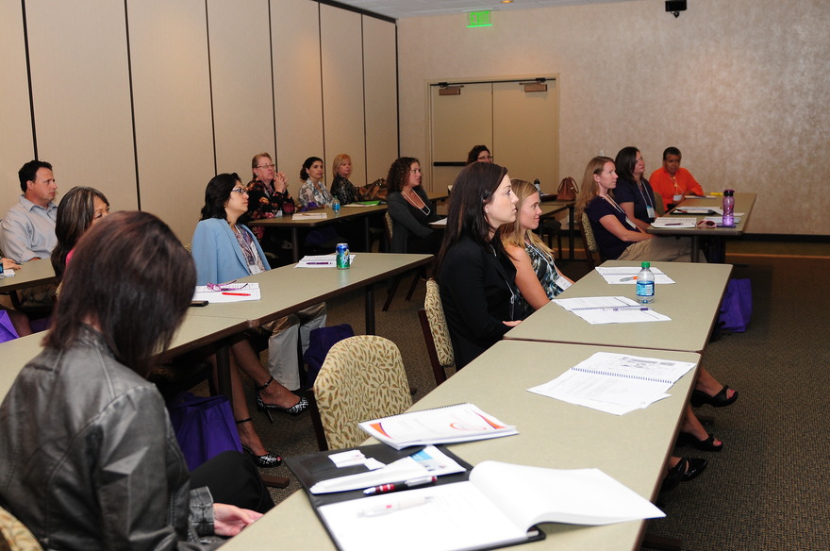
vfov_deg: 36.8
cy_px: 276
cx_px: 415
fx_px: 829
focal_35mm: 36
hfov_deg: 53.2
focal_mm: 24
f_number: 2.8
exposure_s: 1/125
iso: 400
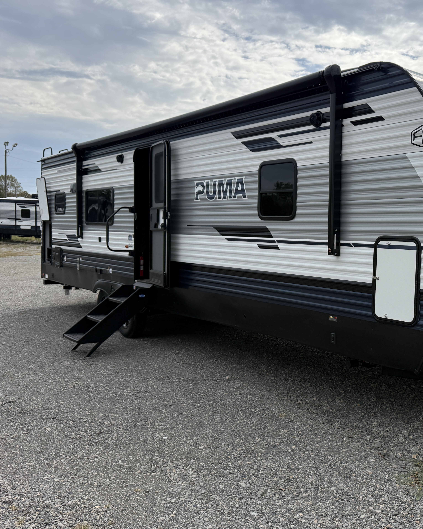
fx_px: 548
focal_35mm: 35
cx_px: 348
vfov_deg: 51.5
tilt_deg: -2.3
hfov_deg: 40.2
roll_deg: -0.3
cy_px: 261
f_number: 1.78
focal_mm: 6.76
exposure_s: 1/7353
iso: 100
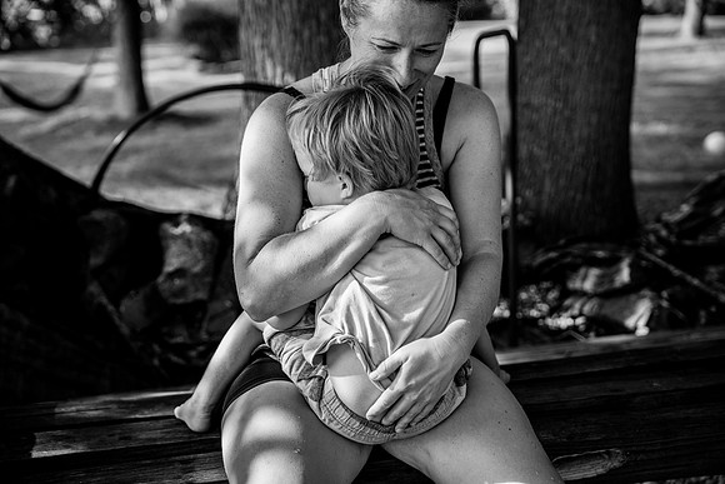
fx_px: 987
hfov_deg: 40.3
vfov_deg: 27.5
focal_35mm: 49
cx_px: 362
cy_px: 242
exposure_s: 1/800
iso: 250
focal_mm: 49
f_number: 2.8
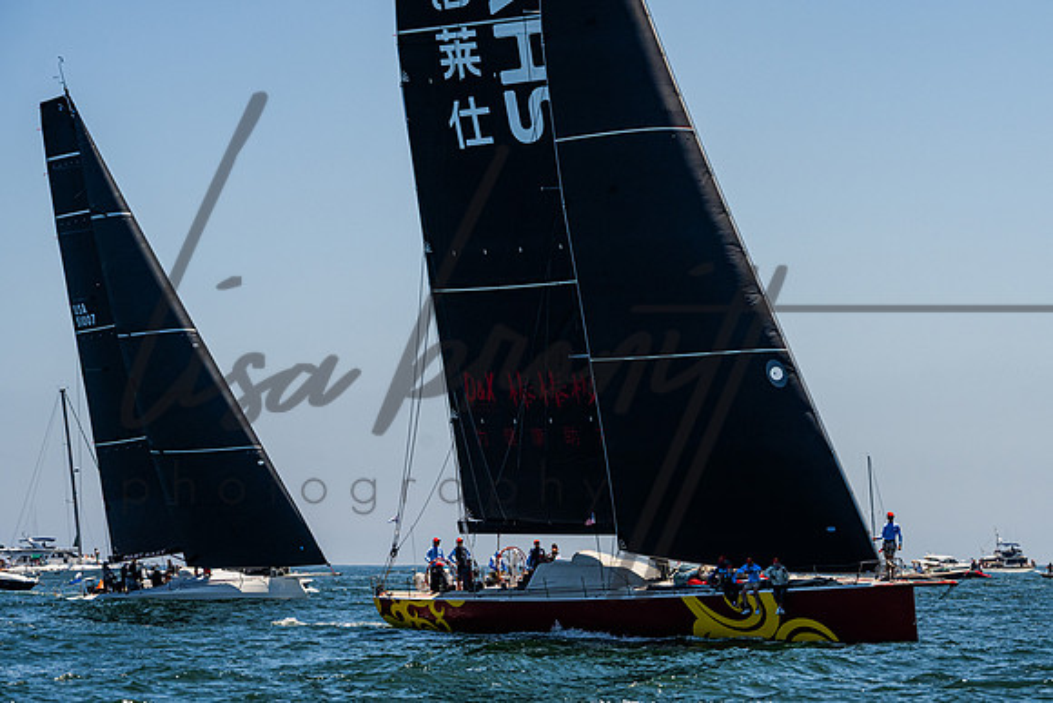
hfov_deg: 14.3
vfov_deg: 9.6
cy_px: 417
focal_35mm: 143
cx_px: 697
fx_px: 4181
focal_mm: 105
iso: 500
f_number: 8
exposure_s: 1/2500
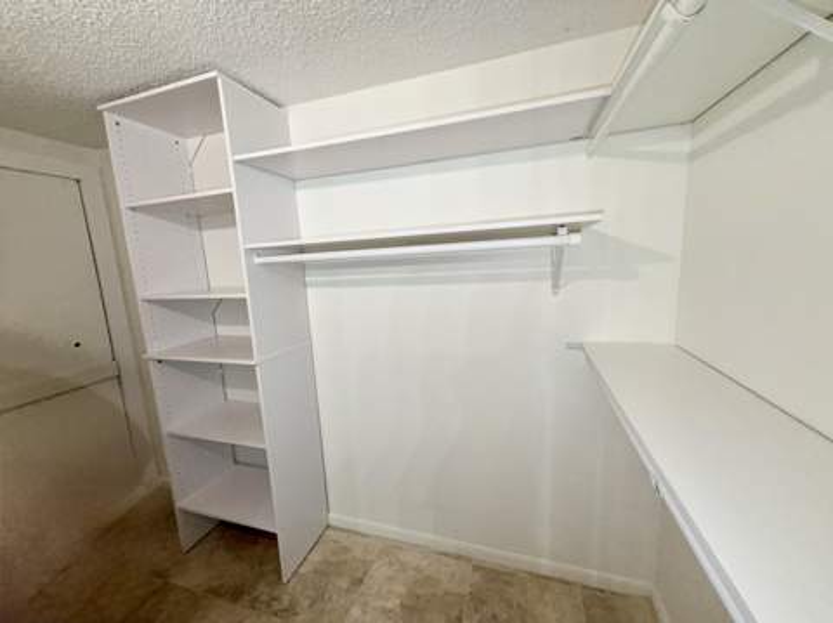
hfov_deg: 102.1
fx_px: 337
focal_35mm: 14
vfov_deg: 85.6
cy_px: 312
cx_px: 416
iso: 160
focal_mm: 2.22
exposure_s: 1/120
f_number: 2.2
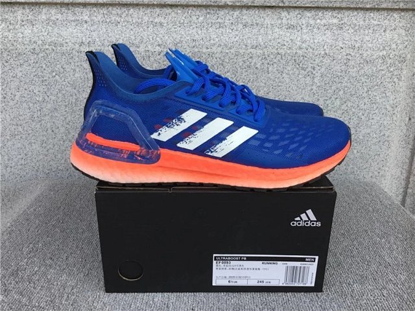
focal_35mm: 31
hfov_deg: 58.4
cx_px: 208
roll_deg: -0.1
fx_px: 372
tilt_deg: -19.3
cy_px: 156
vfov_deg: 45.4
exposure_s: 1/212
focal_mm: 3.3
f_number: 2.4
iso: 25
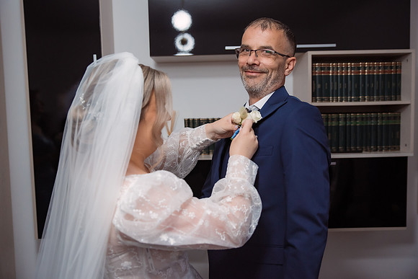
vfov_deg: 36.6
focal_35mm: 36
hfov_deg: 52.7
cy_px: 140
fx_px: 422
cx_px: 209
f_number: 2.8
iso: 1600
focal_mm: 35
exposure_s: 1/200
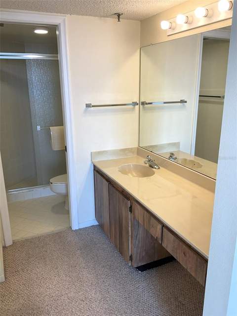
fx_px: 265
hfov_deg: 48.2
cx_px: 118
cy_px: 158
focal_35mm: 29
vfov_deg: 61.7
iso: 32
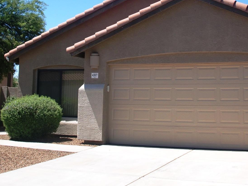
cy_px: 28
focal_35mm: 67
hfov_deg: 29.0
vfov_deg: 21.6
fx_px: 480
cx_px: 130
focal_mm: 6.3
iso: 64
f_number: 7.9
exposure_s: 1/200
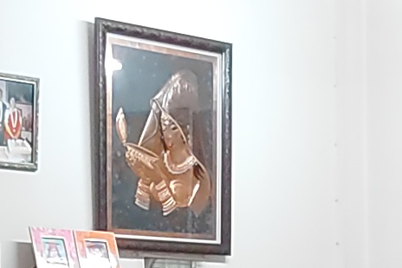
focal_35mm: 117
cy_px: 547
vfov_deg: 10.7
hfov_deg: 17.4
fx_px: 1306
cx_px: 309
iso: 585
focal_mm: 1.68
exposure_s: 1/20
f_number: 2.2
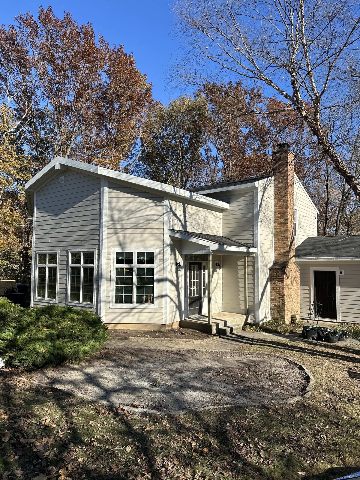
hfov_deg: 56.8
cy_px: 240
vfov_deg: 71.6
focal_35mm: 24
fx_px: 333
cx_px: 180
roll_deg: -0.6
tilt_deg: +4.9
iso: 80
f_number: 1.78
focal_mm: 6.86
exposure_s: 1/3247
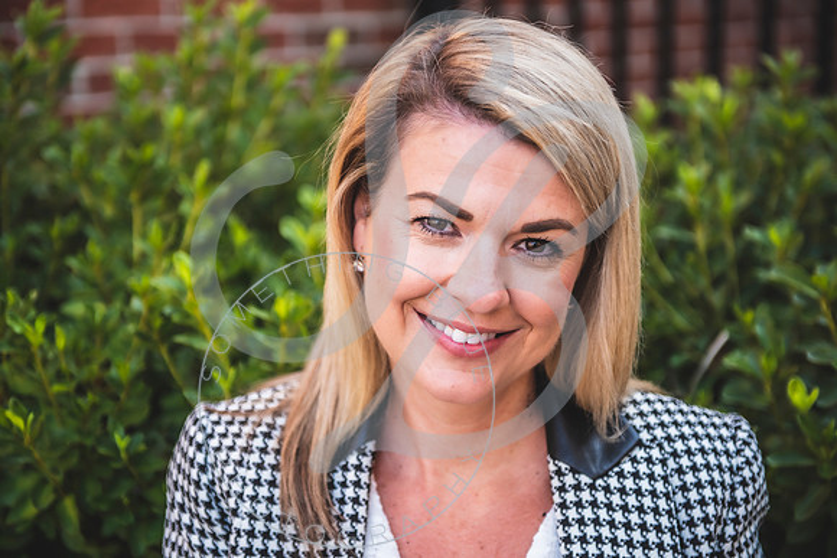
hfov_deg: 28.8
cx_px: 418
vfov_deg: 19.5
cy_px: 279
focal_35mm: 70
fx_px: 1628
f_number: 2.8
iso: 200
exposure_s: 1/200
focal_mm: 70
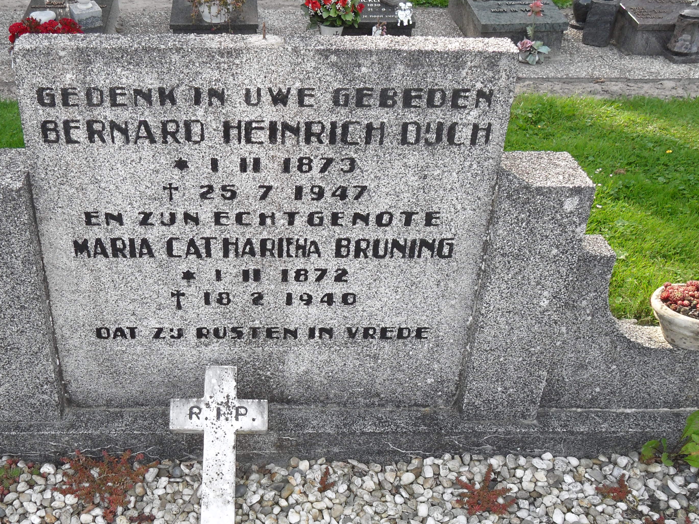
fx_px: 828
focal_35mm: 41
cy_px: 327
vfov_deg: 35.0
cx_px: 261
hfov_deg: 45.4
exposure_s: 1/180
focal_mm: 5
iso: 80
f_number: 3
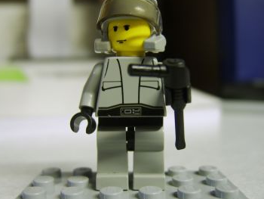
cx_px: 137
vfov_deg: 41.8
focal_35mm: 34
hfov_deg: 53.9
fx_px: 259
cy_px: 101
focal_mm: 8.13
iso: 71
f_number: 2.7
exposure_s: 1/6
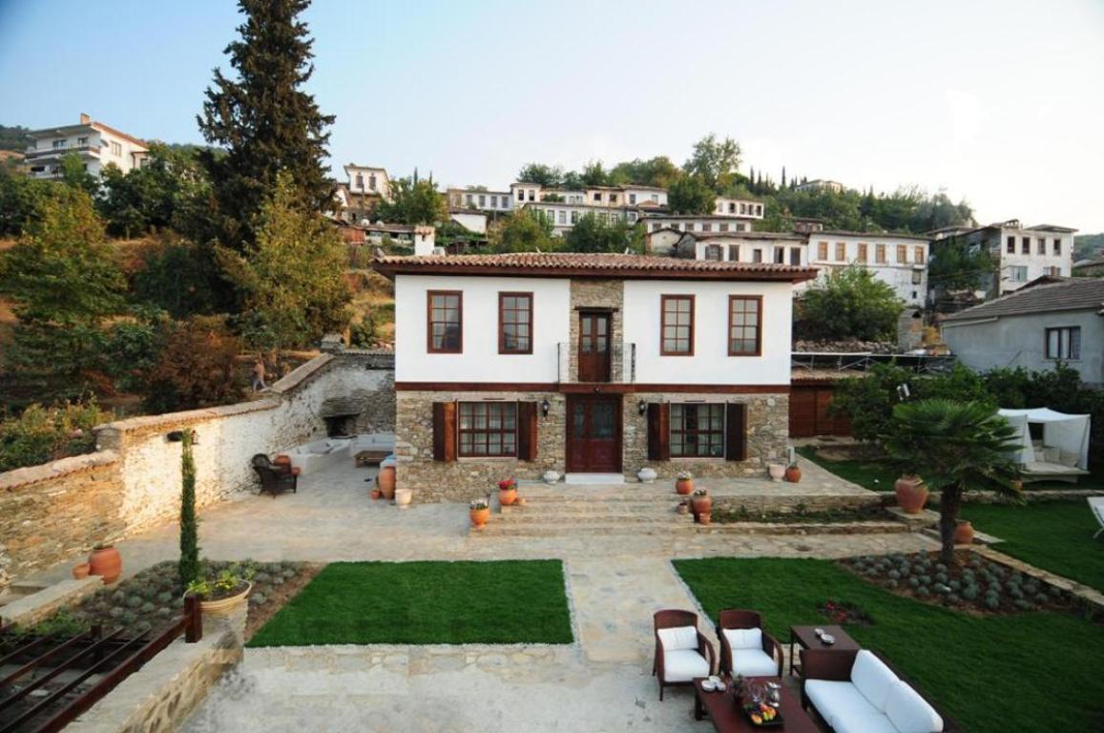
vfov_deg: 67.2
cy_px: 366
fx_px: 551
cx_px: 552
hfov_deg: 90.1
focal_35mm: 18
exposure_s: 1/80
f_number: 4
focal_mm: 12
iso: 200
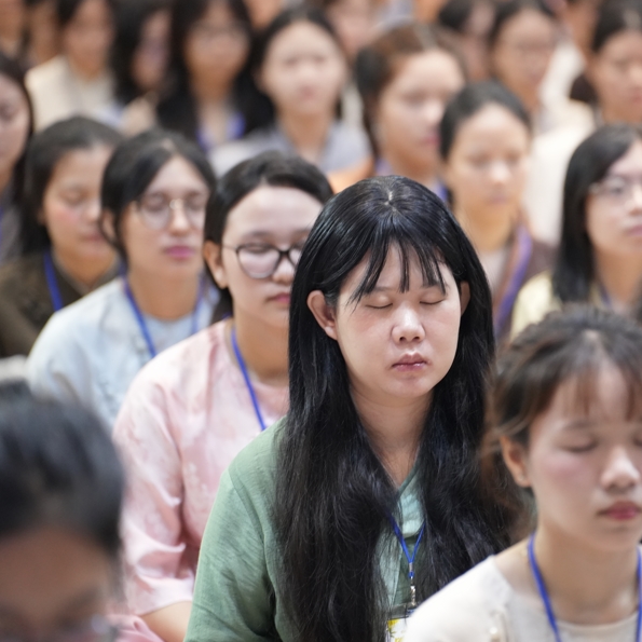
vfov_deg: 8.4
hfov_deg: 8.4
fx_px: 4385
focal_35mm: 209
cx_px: 414
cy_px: 324
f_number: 2.8
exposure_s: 1/160
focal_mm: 150
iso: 4000
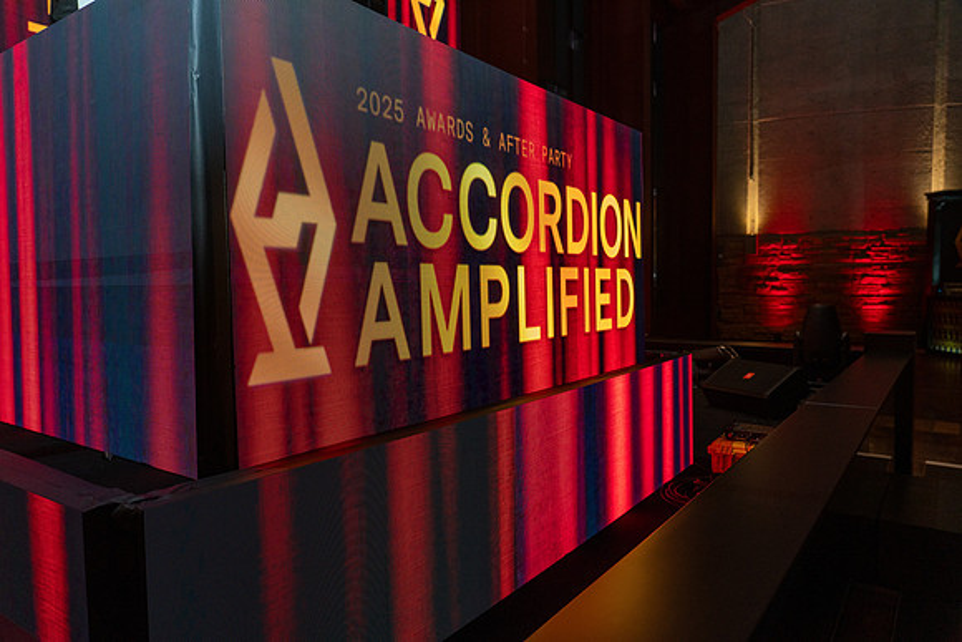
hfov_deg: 73.7
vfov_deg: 53.2
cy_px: 321
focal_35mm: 24
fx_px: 641
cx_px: 481
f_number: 5
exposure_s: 1/100
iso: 2000
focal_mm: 24
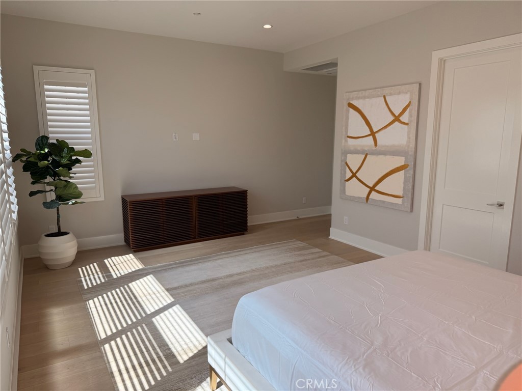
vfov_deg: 56.8
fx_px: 362
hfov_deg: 71.6
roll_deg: -0.2
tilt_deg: -8.7
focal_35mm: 24
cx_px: 261
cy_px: 196
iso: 100
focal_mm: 6.76
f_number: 1.78
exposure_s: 1/931
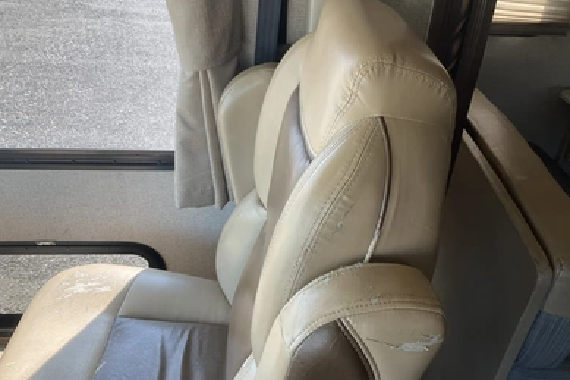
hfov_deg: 60.3
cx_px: 287
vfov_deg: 42.3
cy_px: 191
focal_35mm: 31
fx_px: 491
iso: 25
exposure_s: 1/122
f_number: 1.8
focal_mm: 3
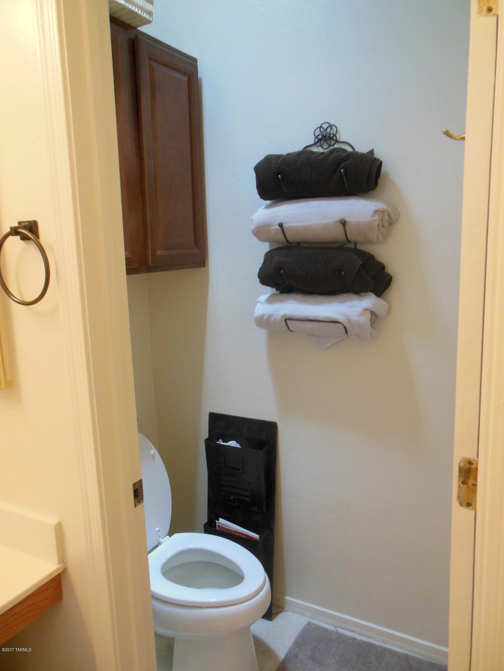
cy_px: 336
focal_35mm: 25
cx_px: 252
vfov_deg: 69.4
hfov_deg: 54.9
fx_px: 485
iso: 400
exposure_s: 1/30
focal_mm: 4.5
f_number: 3.2
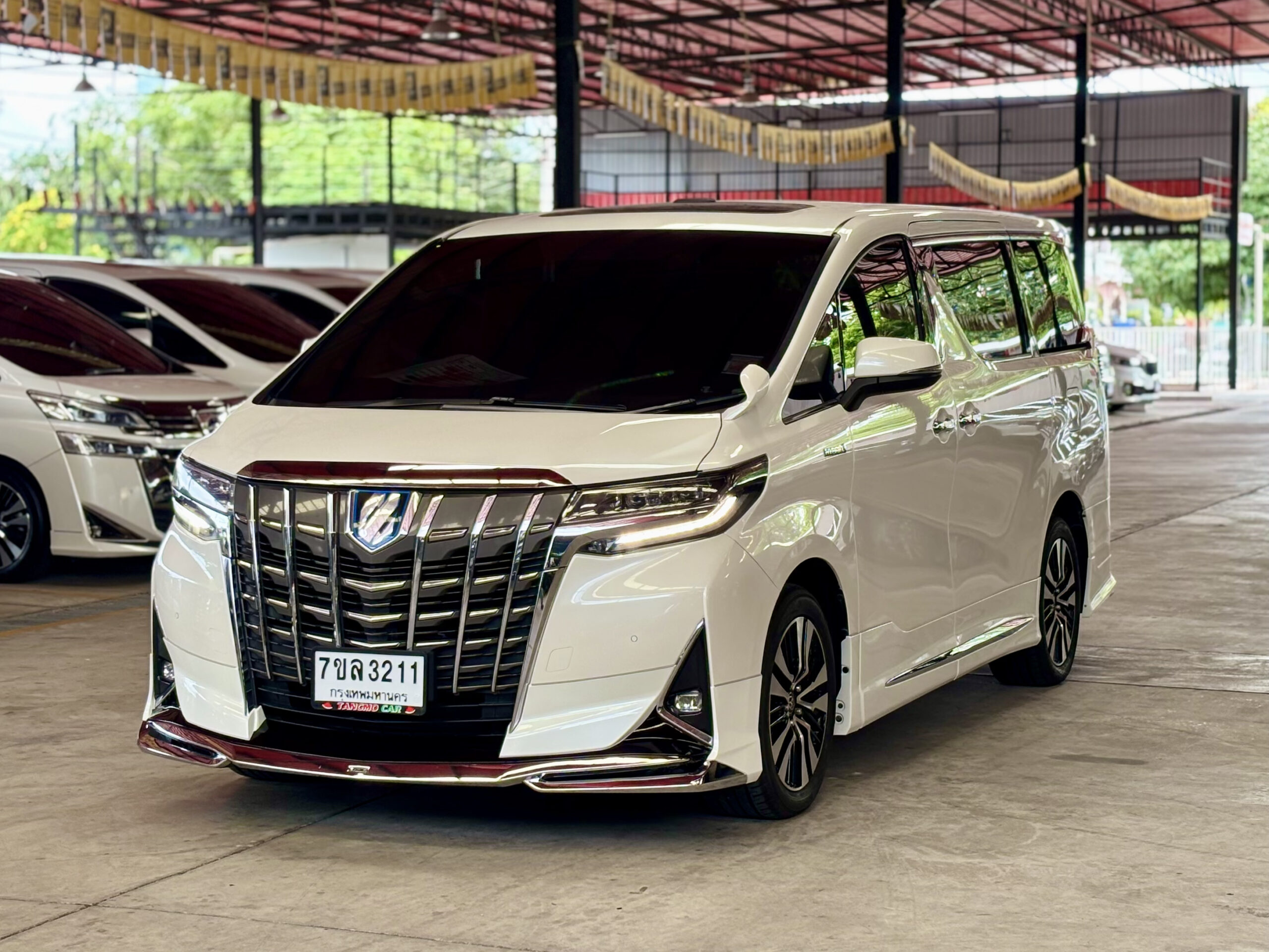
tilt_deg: -3.9
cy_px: 476
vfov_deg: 28.0
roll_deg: -0.3
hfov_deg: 36.8
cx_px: 634
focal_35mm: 52
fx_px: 1906
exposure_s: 1/151
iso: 40
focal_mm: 5.96
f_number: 1.6
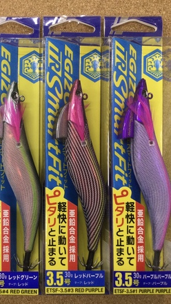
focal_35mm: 46
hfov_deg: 25.0
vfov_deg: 44.6
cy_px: 154
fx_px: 371
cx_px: 11
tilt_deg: -88.1
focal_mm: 3.3
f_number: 2.4
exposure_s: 1/30
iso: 32
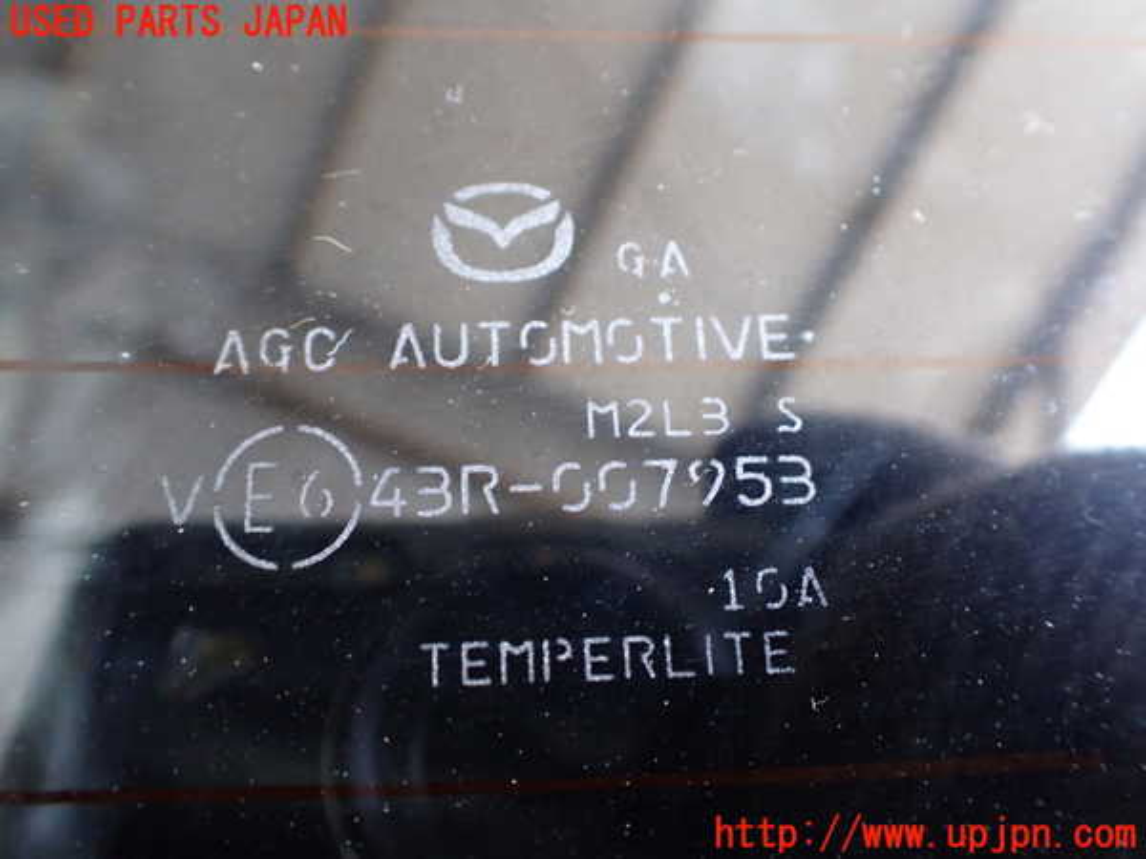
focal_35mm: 30
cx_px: 573
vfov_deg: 46.8
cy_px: 430
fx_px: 993
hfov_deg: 60.0
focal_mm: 5.4
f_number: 2.3
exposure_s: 1/125
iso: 800
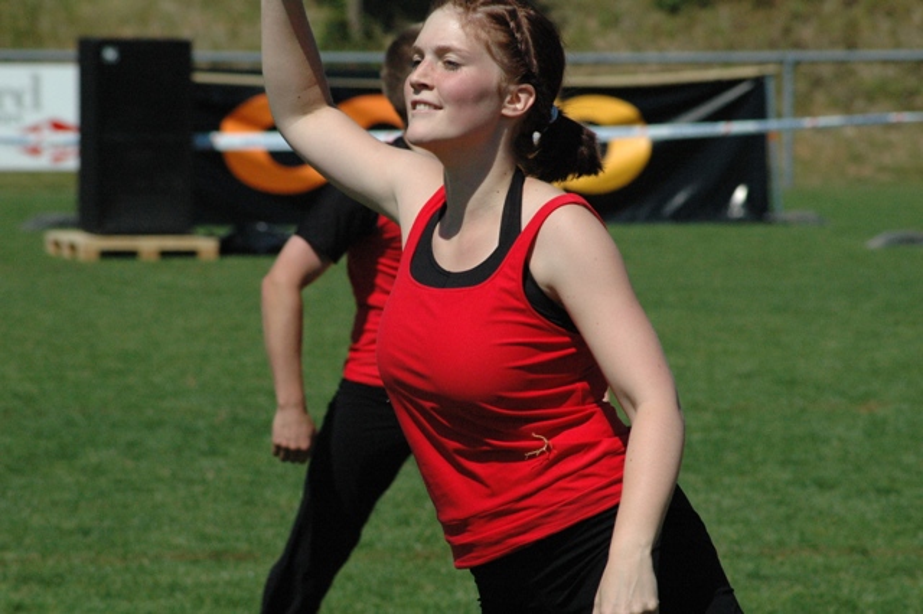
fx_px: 7303
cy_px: 307
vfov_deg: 4.8
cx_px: 462
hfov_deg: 7.2
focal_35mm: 285
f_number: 10
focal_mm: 190
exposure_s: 1/3200
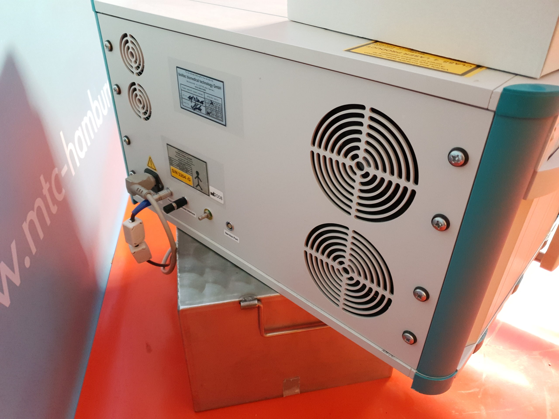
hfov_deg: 67.3
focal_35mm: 26
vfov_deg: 53.1
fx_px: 420
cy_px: 210
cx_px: 280
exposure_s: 1/50
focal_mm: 4.3
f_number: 1.5
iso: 250
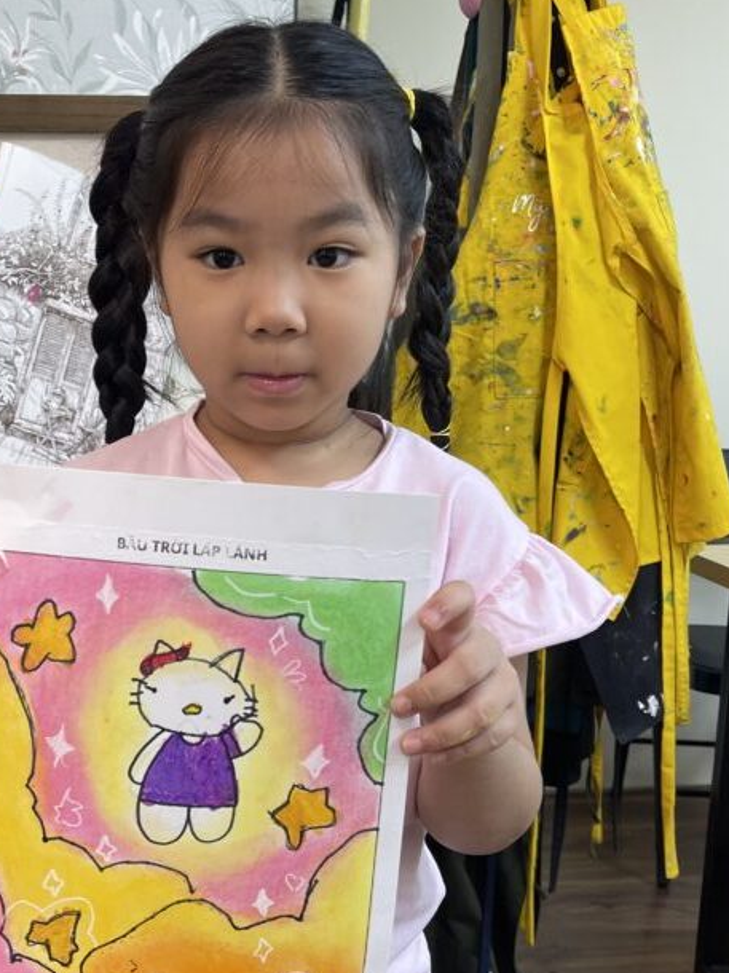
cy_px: 582
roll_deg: -0.1
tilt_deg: -12.3
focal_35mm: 41
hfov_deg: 34.6
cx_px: 219
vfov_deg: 45.6
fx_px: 1152
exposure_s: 1/100
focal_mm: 5.1
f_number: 1.6
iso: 100
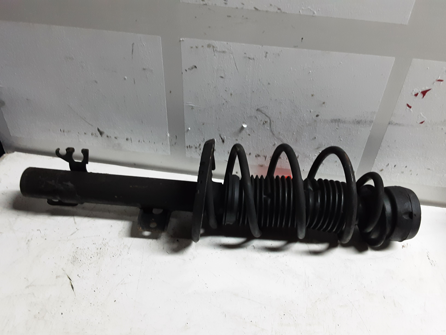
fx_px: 348
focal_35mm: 27
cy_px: 168
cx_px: 223
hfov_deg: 65.3
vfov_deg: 51.4
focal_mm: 2.91
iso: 160
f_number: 1.9
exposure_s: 1/25
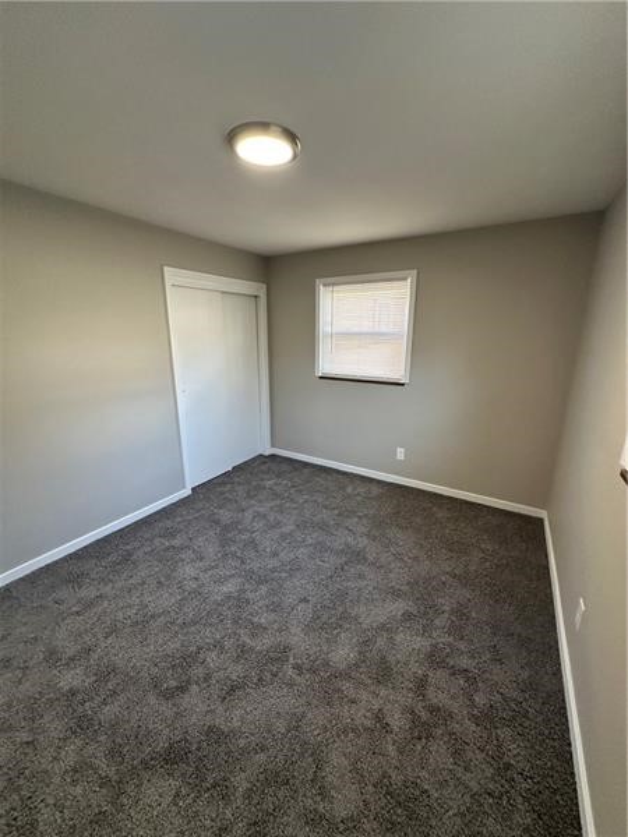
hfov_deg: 85.7
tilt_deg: -11.2
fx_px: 339
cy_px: 418
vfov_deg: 102.1
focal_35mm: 14
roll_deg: +1.0
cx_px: 314
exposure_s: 1/120
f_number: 2.2
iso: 250
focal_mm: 2.22
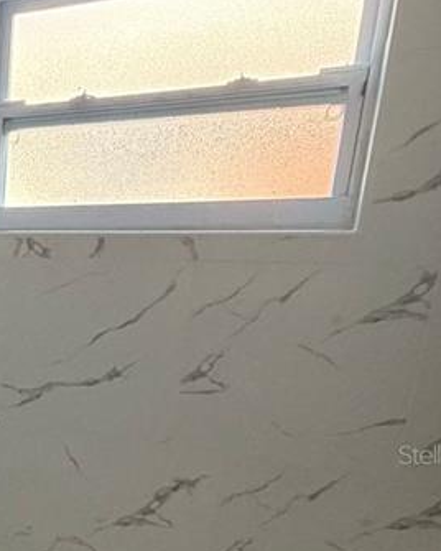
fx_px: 799
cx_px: -225
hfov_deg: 24.1
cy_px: 454
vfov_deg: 36.5
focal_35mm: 49
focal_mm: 2.22
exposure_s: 1/80
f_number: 2.2
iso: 320
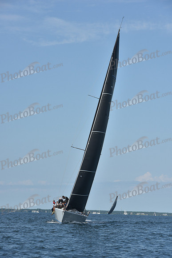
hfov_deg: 9.8
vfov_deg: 14.7
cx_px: 86
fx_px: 1003
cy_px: 129
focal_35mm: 140
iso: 320
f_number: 10
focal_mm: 140
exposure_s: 1/1000
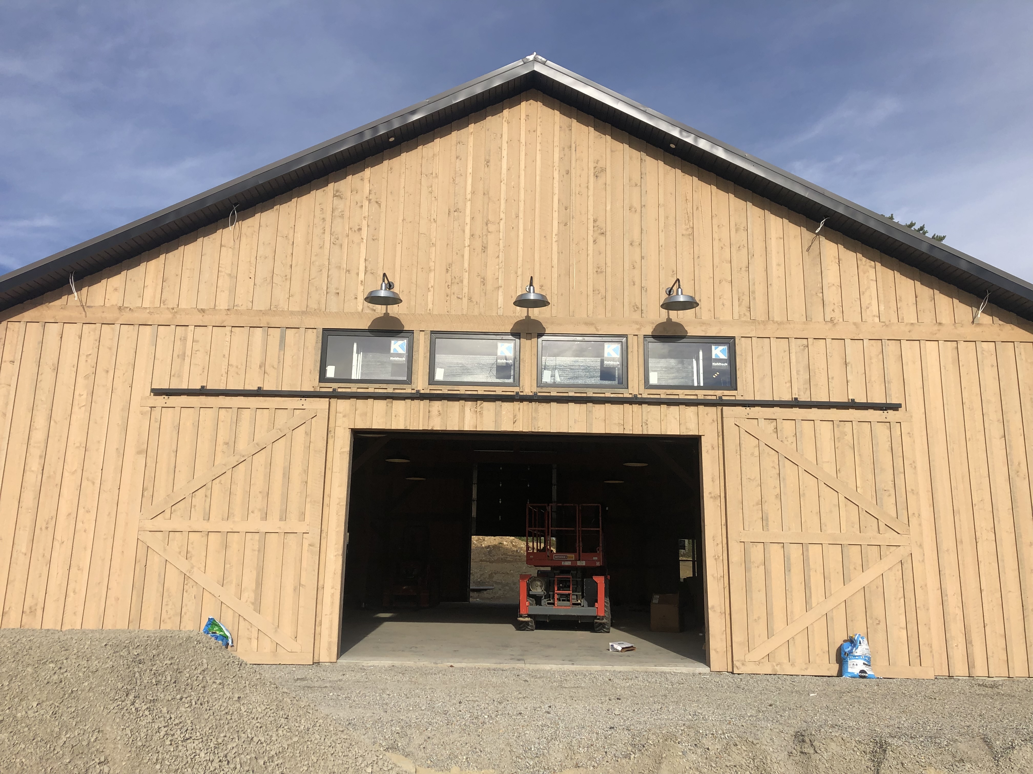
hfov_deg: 63.4
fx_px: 836
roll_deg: -0.9
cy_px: 387
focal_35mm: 28
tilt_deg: +12.1
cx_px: 516
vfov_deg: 49.7
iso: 20
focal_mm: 3.99
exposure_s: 1/2288
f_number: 1.8
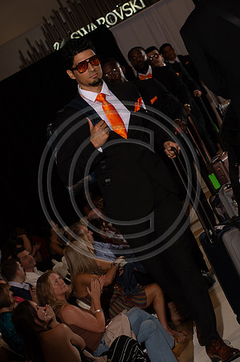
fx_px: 1022
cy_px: 181
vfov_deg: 20.0
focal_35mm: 102
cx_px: 120
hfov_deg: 13.4
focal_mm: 102
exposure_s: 1/250
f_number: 9
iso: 800
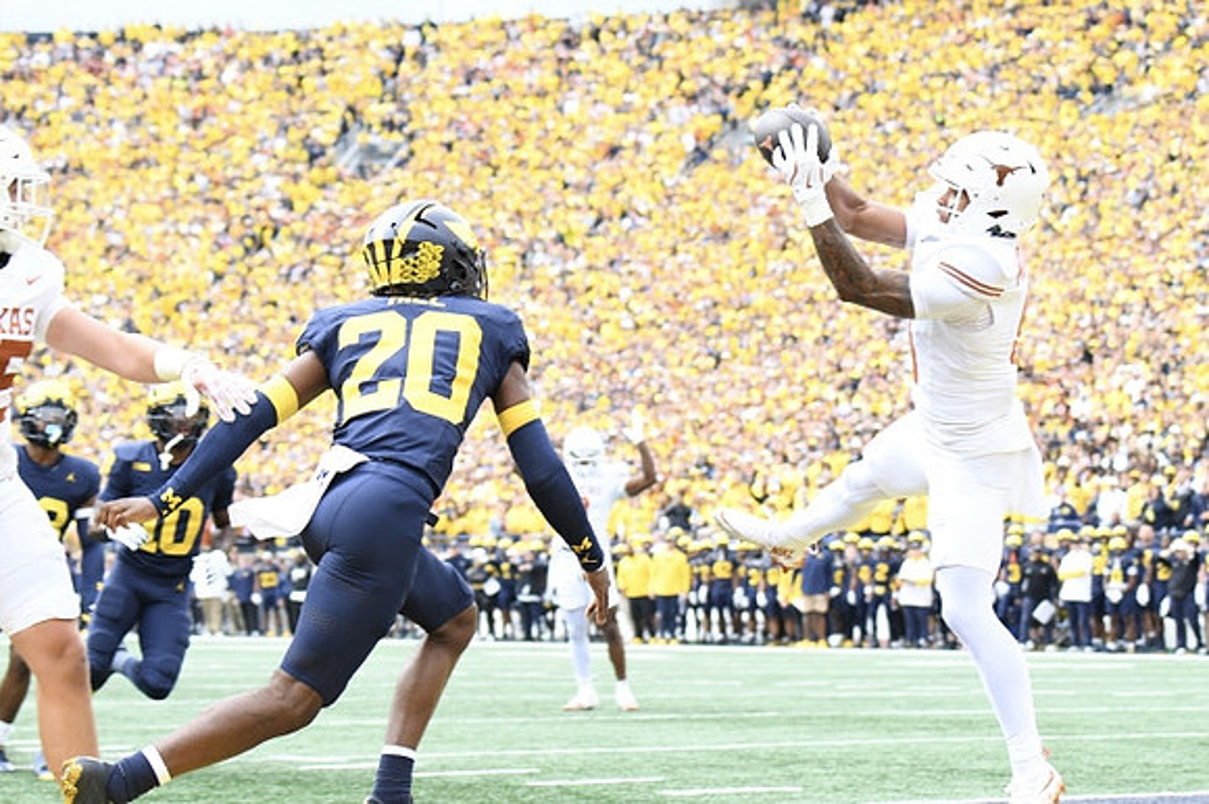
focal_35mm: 120
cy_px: 402
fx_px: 4028
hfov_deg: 17.1
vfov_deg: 11.4
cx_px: 604
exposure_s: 1/1250
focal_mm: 80
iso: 800
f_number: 4.5
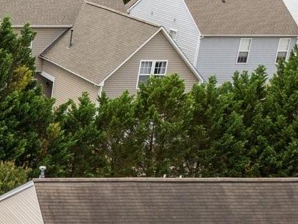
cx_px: -293
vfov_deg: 12.1
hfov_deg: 14.1
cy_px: 317
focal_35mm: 118
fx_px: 1016
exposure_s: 1/1250
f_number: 2.8
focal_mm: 12.29
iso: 190
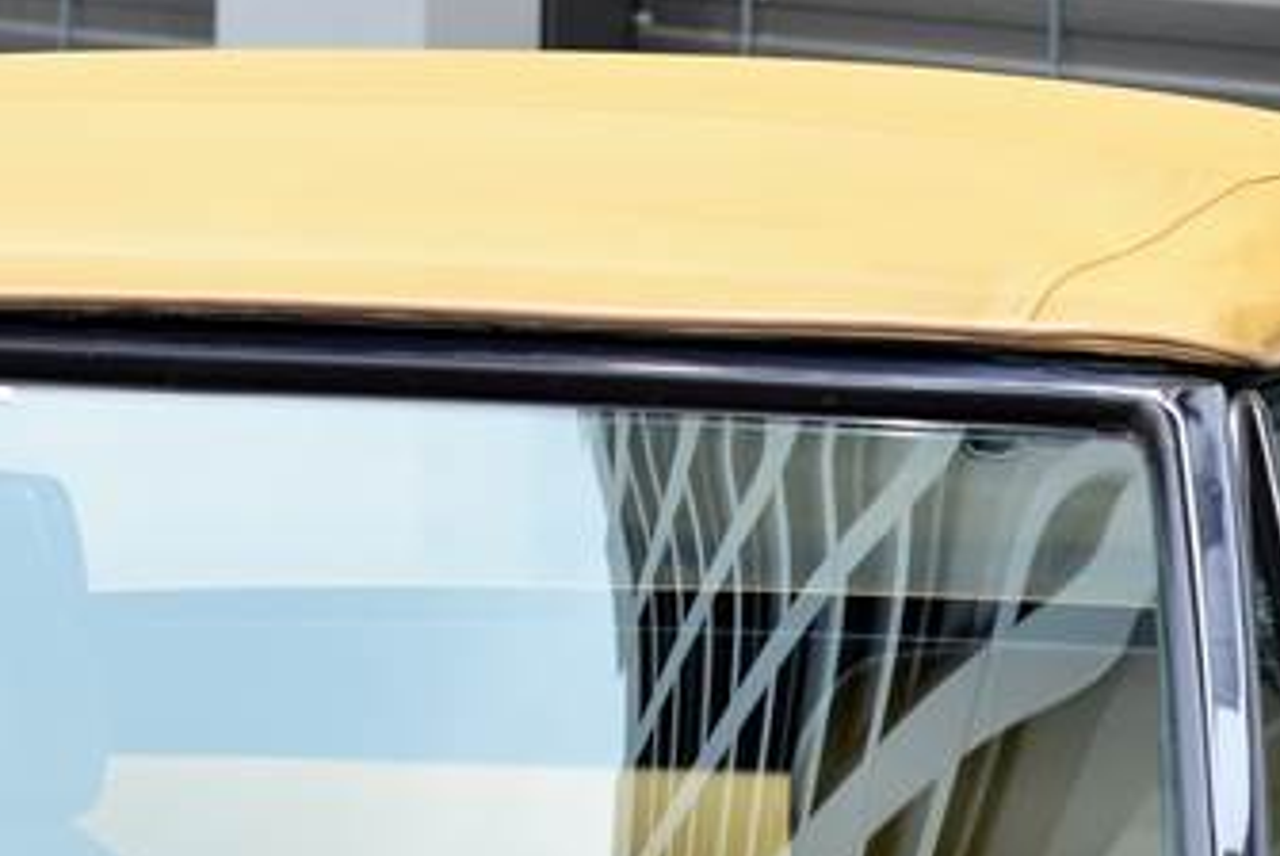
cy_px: 76
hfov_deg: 7.6
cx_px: 726
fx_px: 9679
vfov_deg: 5.1
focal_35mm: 272
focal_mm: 95
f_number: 8
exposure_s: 1/100
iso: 200
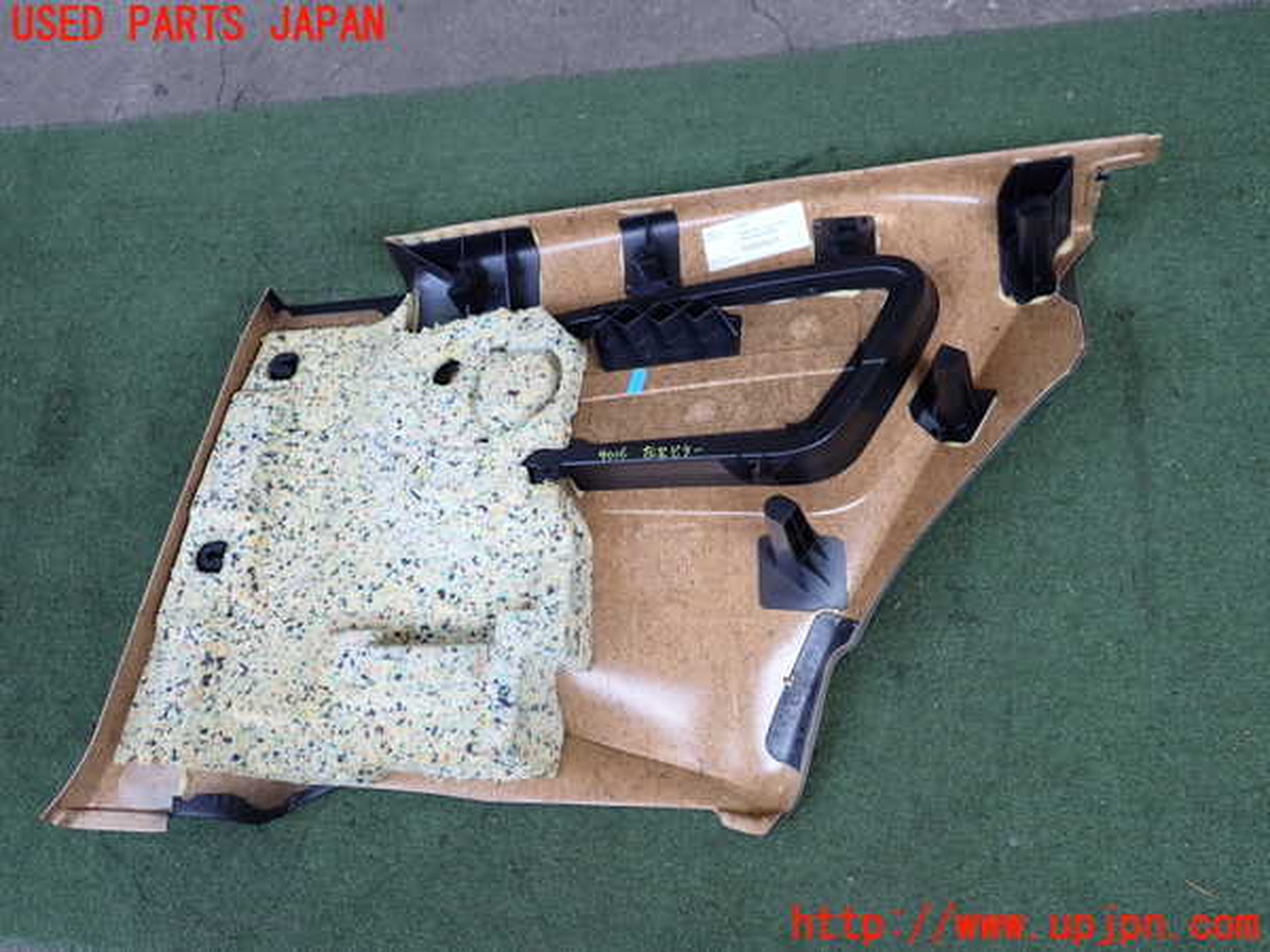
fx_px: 1101
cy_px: 476
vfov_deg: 46.8
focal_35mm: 30
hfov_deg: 60.0
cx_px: 635
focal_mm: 5.4
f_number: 2.3
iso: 100
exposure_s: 1/125
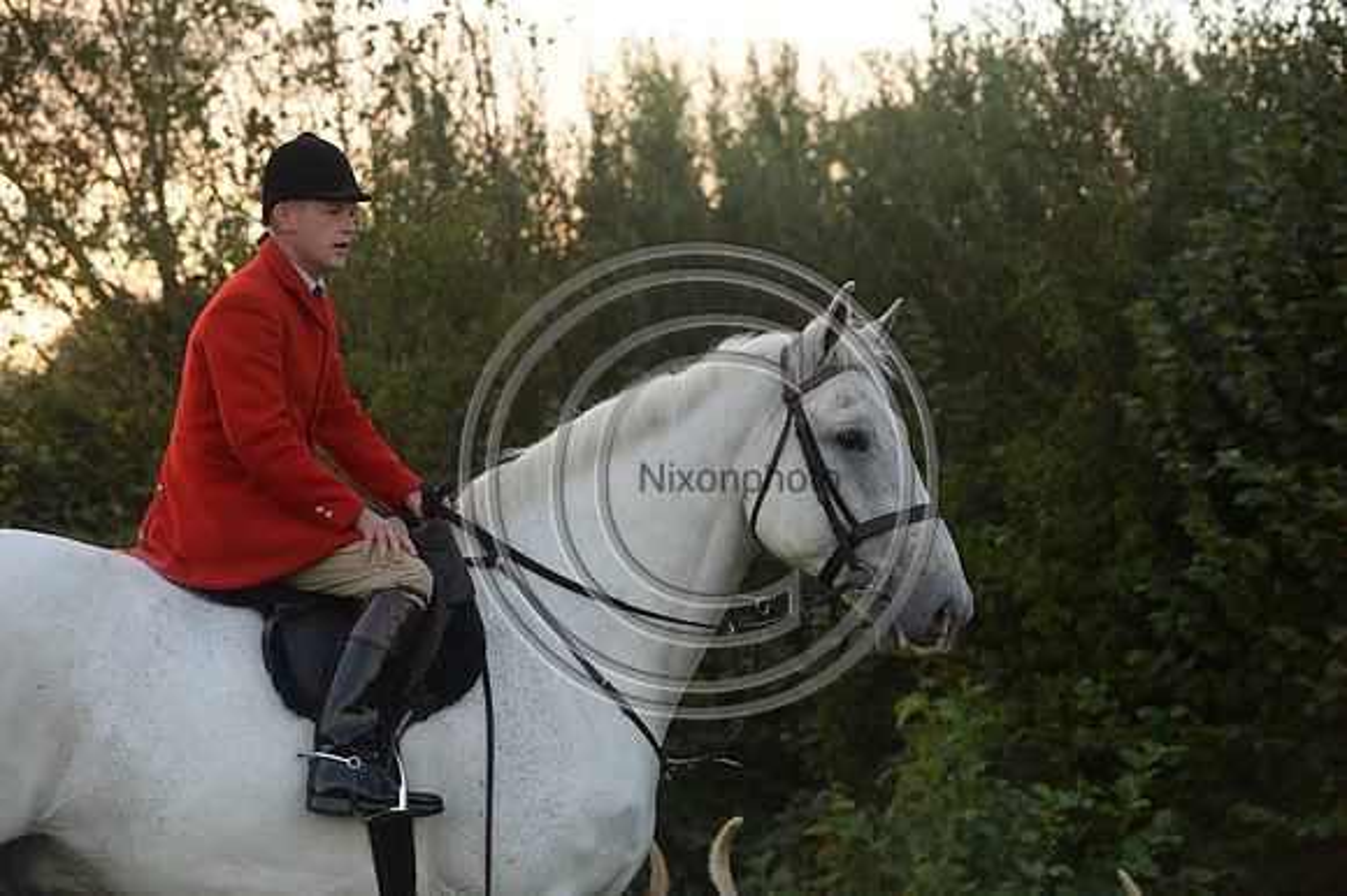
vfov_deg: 12.4
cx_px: 674
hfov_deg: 18.6
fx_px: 4113
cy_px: 448
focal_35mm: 110
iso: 2500
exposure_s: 1/640
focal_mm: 110
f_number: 4
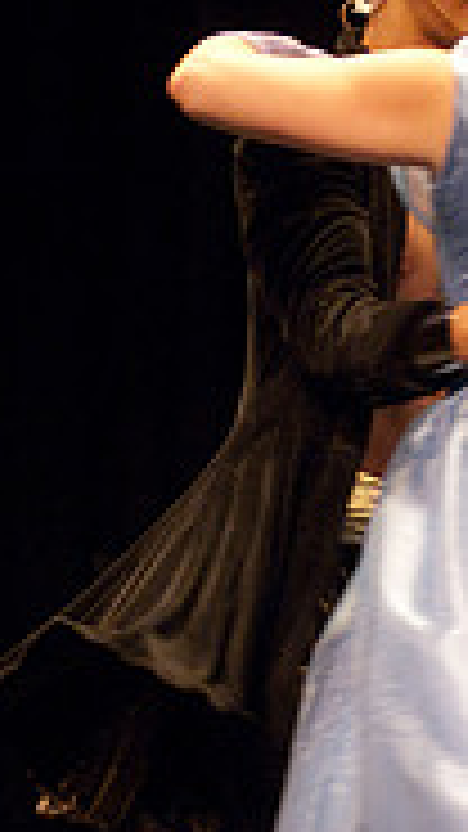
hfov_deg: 4.0
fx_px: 6754
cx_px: 380
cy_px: 355
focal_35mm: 306
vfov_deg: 7.1
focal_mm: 80
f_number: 2.8
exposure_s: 1/160
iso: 1250
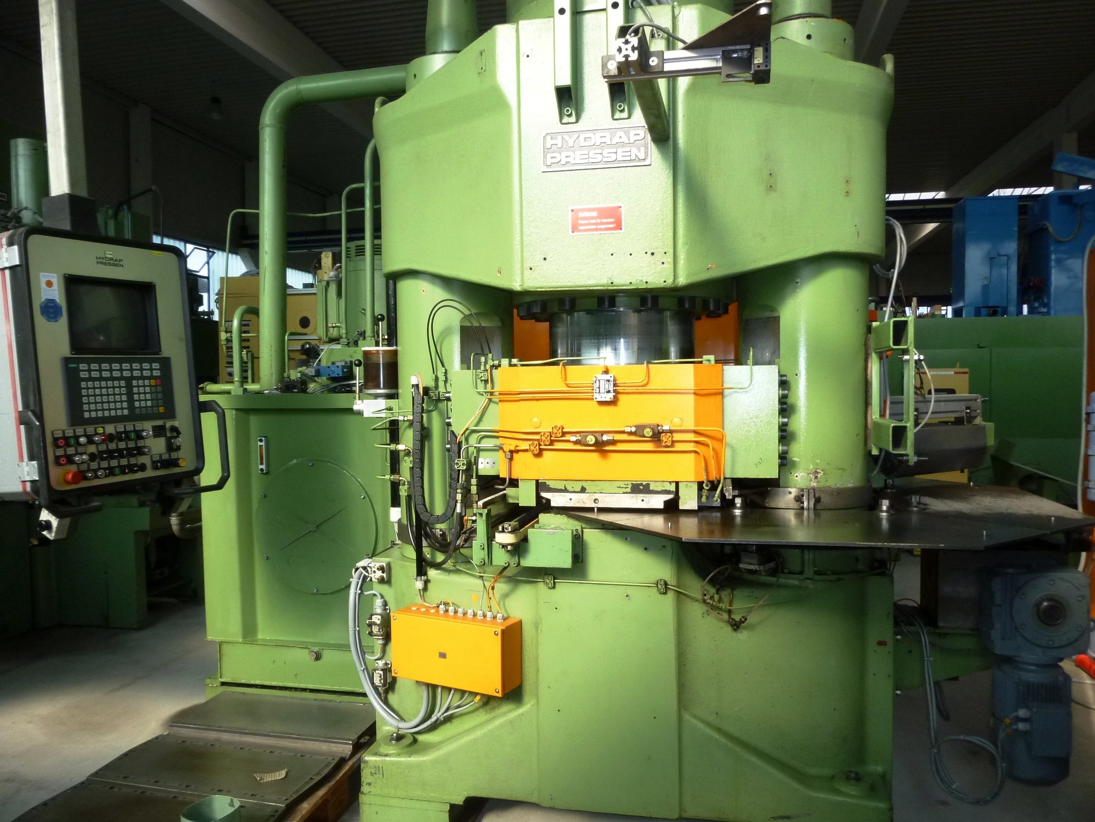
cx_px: 548
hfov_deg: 69.4
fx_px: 791
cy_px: 411
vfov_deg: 54.9
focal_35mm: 25
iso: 200
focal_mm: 4.5
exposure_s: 1/400
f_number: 3.3
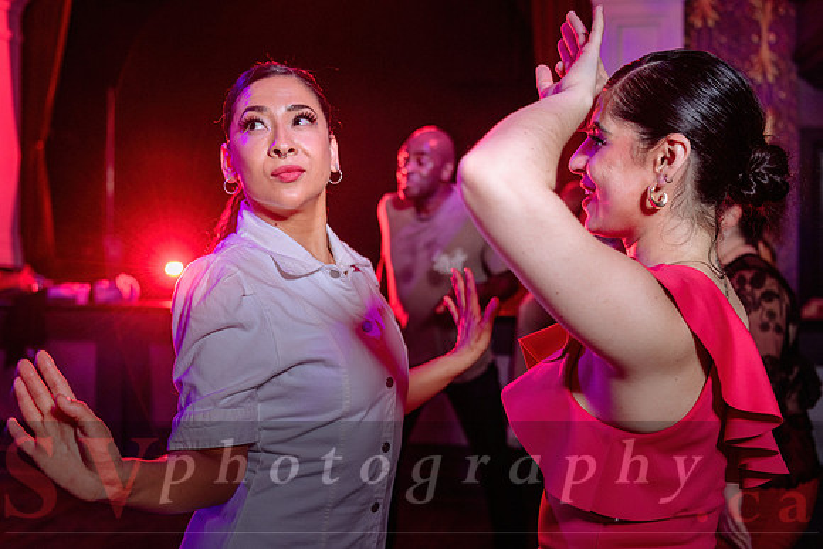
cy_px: 236
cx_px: 392
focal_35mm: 43
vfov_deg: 31.0
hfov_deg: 45.2
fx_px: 989
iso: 1000
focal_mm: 38
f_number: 3.2
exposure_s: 1/80
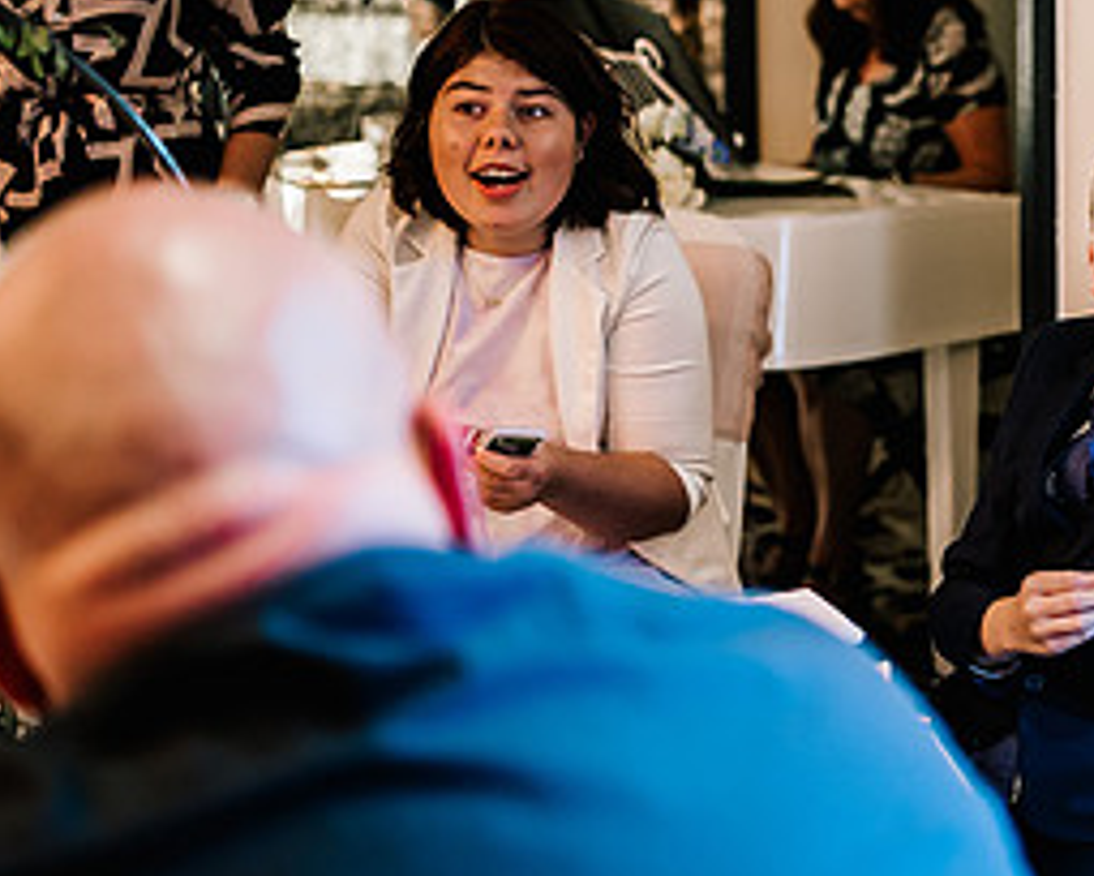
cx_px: 1256
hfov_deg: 22.8
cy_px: 207
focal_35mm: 78
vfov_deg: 19.5
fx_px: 2525
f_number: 1.4
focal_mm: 35
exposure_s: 1/250
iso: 640
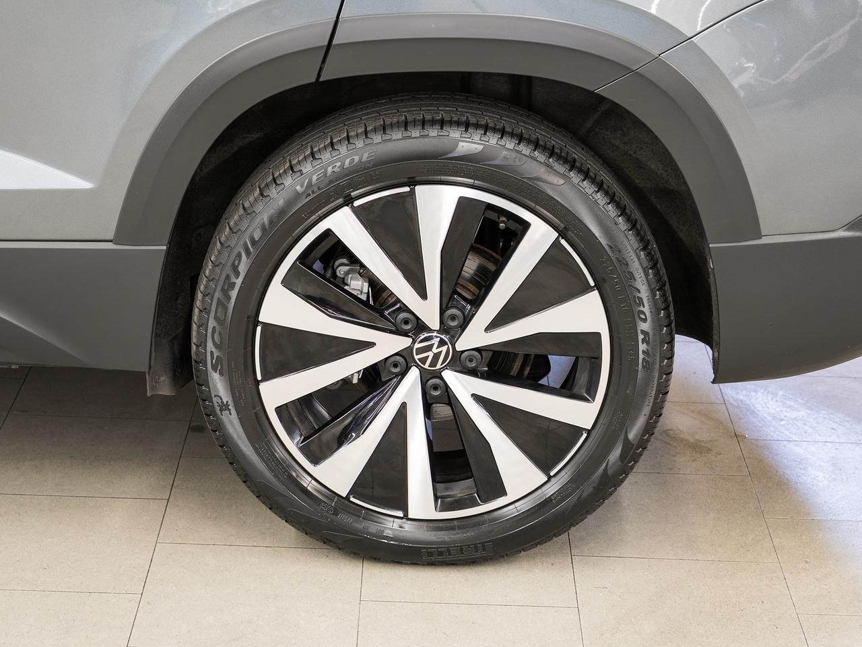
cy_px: 329
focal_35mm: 80
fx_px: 1993
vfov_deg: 18.4
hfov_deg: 24.4
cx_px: 441
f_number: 5.6
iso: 100
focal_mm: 62.7
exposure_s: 1/2.5
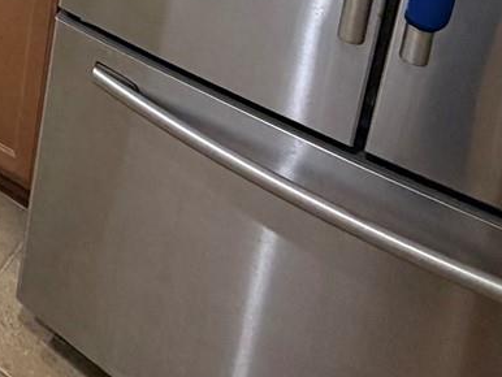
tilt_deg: -10.9
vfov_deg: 19.2
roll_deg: -2.0
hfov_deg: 24.8
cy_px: -299
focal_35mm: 58
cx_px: -268
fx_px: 842
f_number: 2.2
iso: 320
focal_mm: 2.22
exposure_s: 1/60
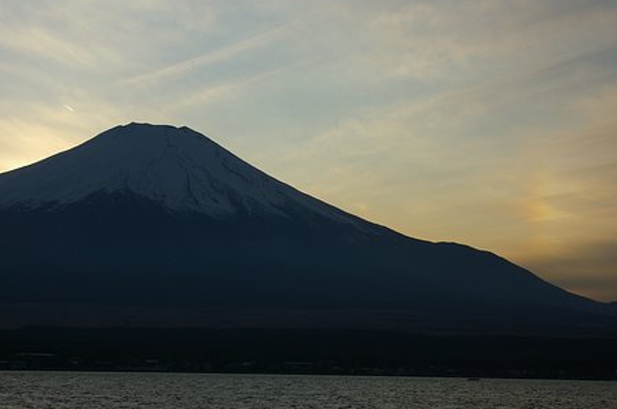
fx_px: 1259
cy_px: 194
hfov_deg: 27.5
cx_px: 308
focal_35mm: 74
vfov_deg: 18.5
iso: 200
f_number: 13
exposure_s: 1/750
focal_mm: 43
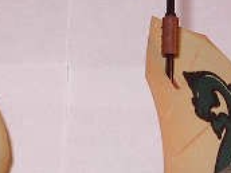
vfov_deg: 10.4
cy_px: 200
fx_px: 941
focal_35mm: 141
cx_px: 98
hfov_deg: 14.0
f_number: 4.8
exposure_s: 1/60
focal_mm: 5.8
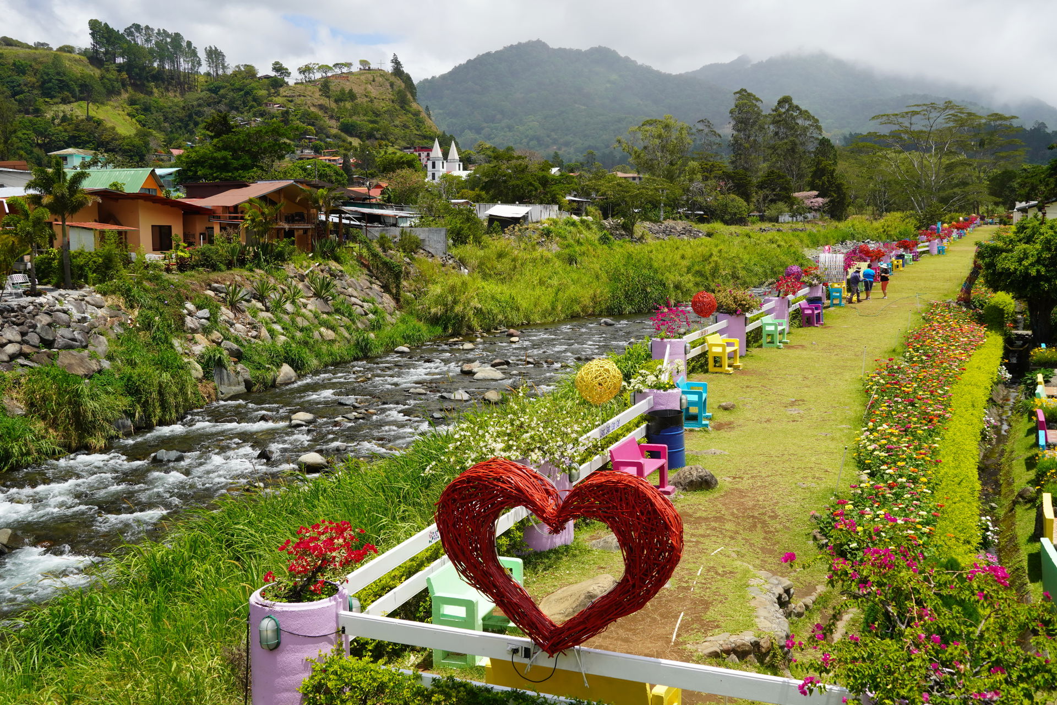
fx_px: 1233
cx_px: 528
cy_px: 352
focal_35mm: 42
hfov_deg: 46.4
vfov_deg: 31.9
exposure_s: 1/90
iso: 100
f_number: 6.7
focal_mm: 28
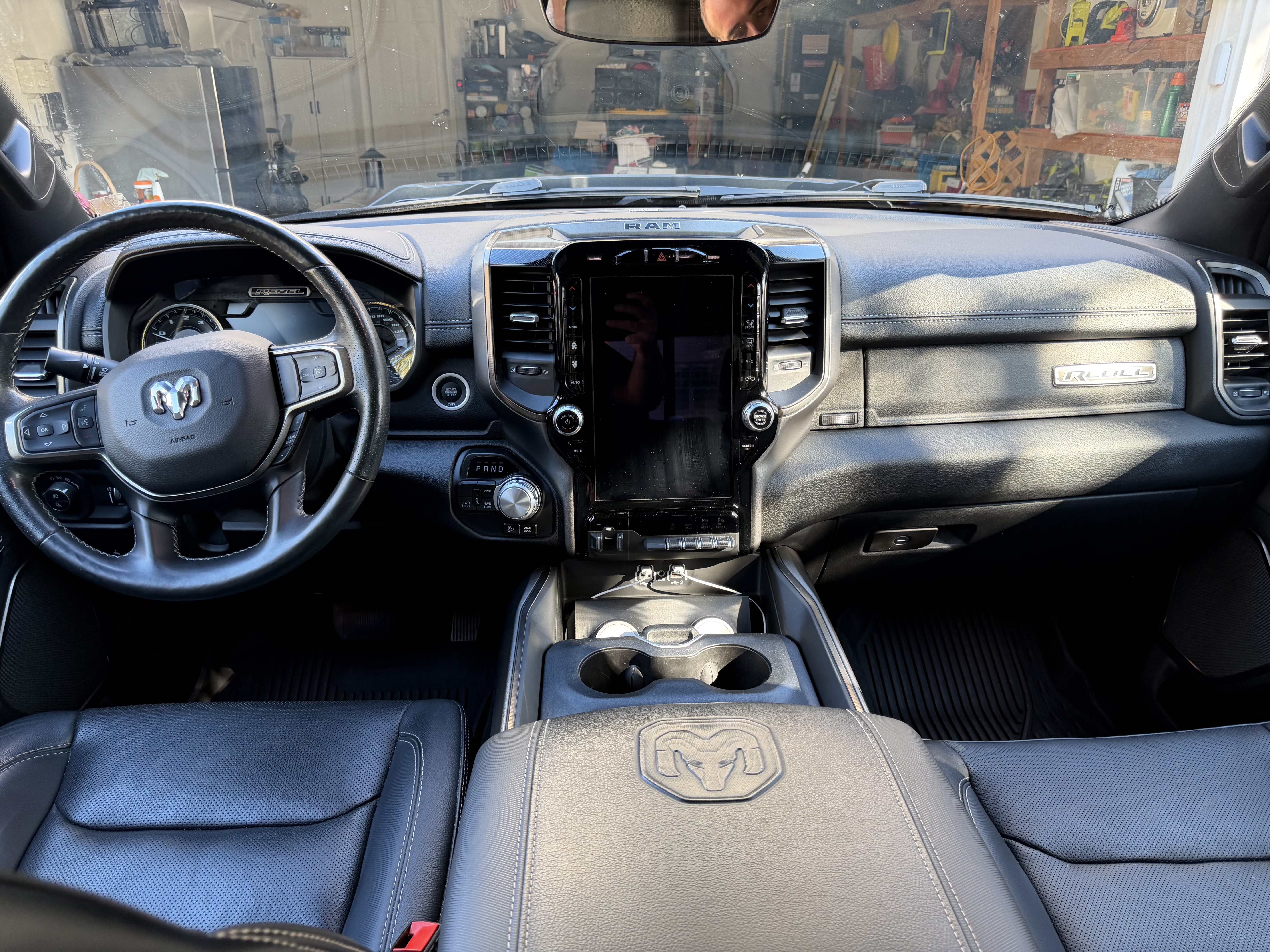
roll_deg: -0.4
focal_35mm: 24
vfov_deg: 56.8
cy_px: 476
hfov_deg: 71.6
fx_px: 881
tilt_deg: -21.9
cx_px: 635
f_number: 1.78
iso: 200
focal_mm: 6.76
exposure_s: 1/89
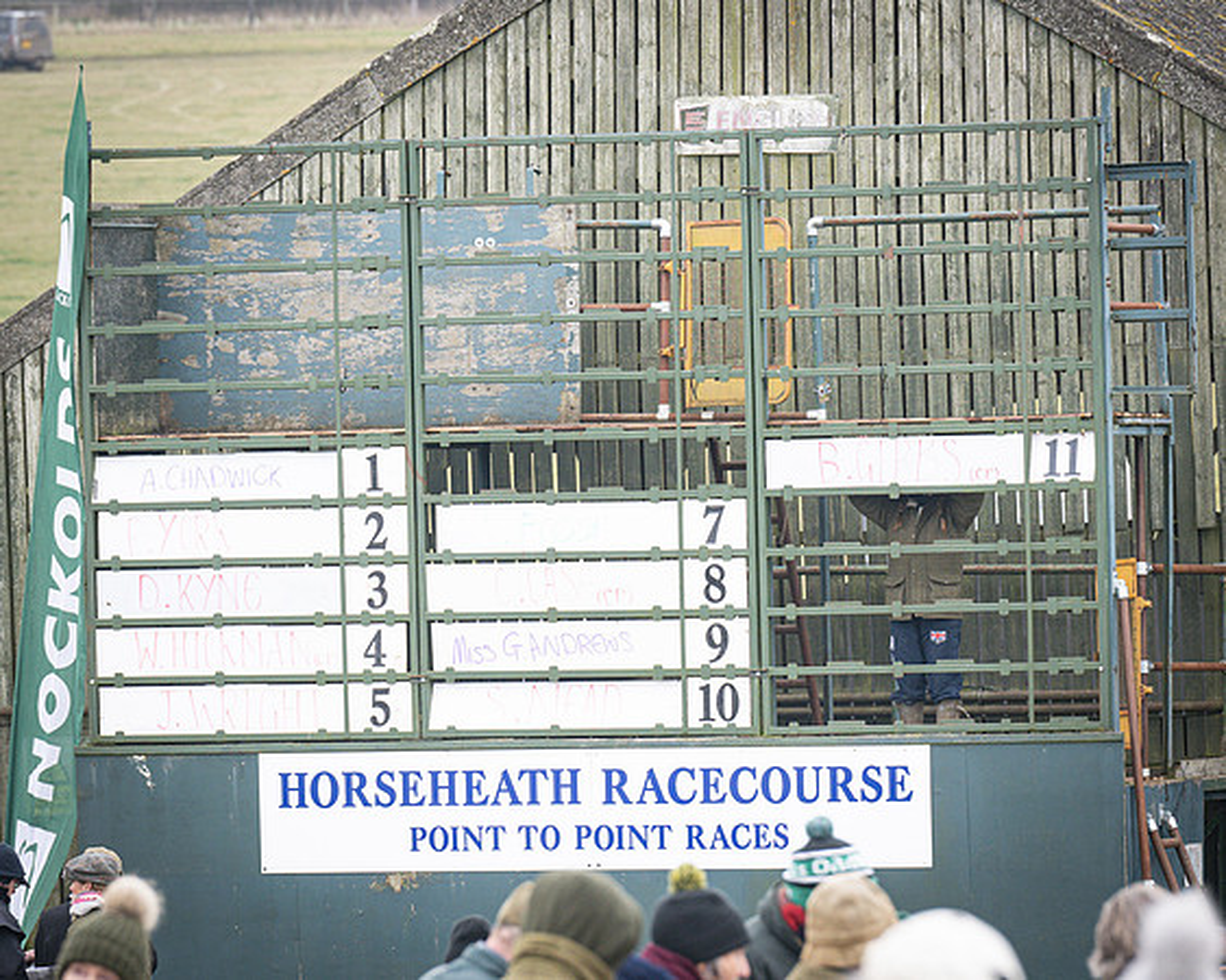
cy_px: 490
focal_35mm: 338
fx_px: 12260
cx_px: 618
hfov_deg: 5.7
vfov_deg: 4.6
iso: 400
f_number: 5.6
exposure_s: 1/320
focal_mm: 200
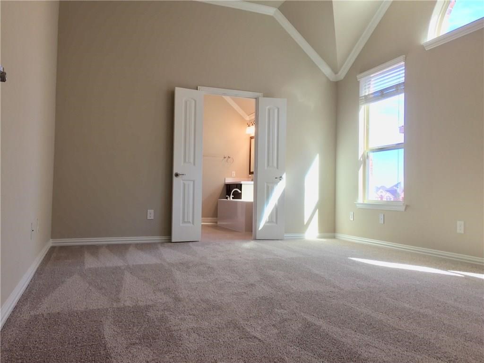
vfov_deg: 48.2
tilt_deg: +1.5
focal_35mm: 29
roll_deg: -1.7
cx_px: 242
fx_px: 405
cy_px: 182
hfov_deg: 61.7
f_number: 2.2
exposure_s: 1/60
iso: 32
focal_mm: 4.15
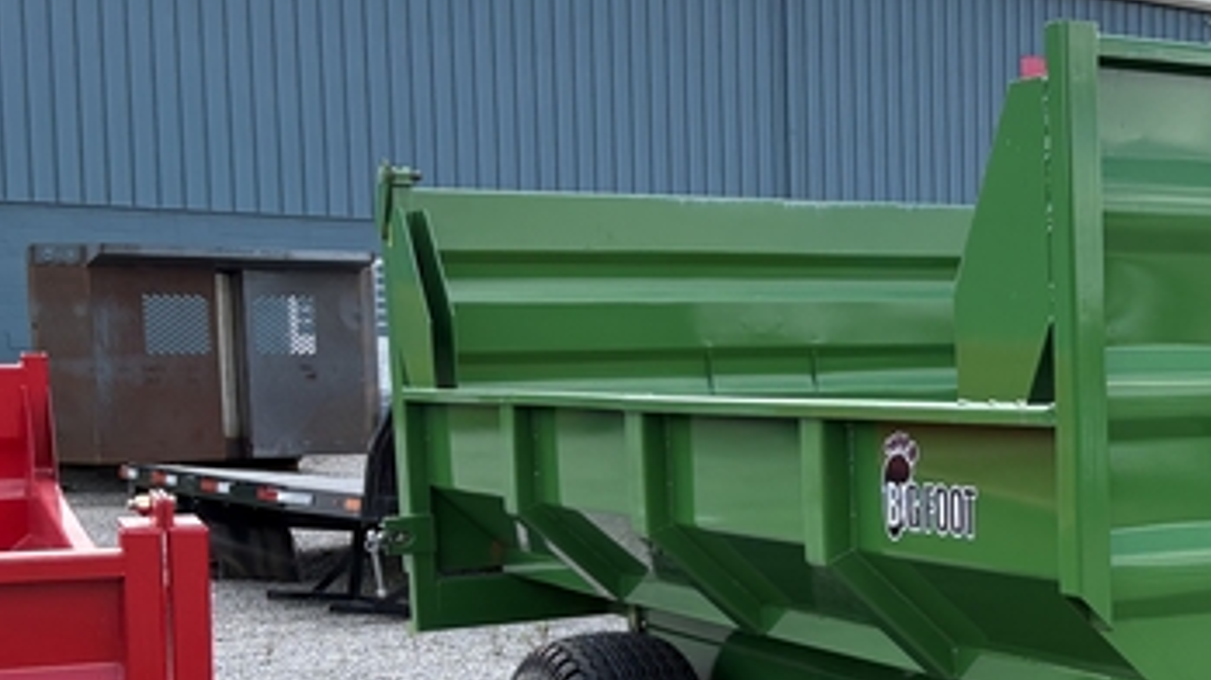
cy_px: 555
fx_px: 2086
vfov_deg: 18.3
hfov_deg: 29.1
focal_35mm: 65
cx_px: 1353
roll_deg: +0.3
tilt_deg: -3.3
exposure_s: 1/1667
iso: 64
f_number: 1.6
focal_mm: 5.96
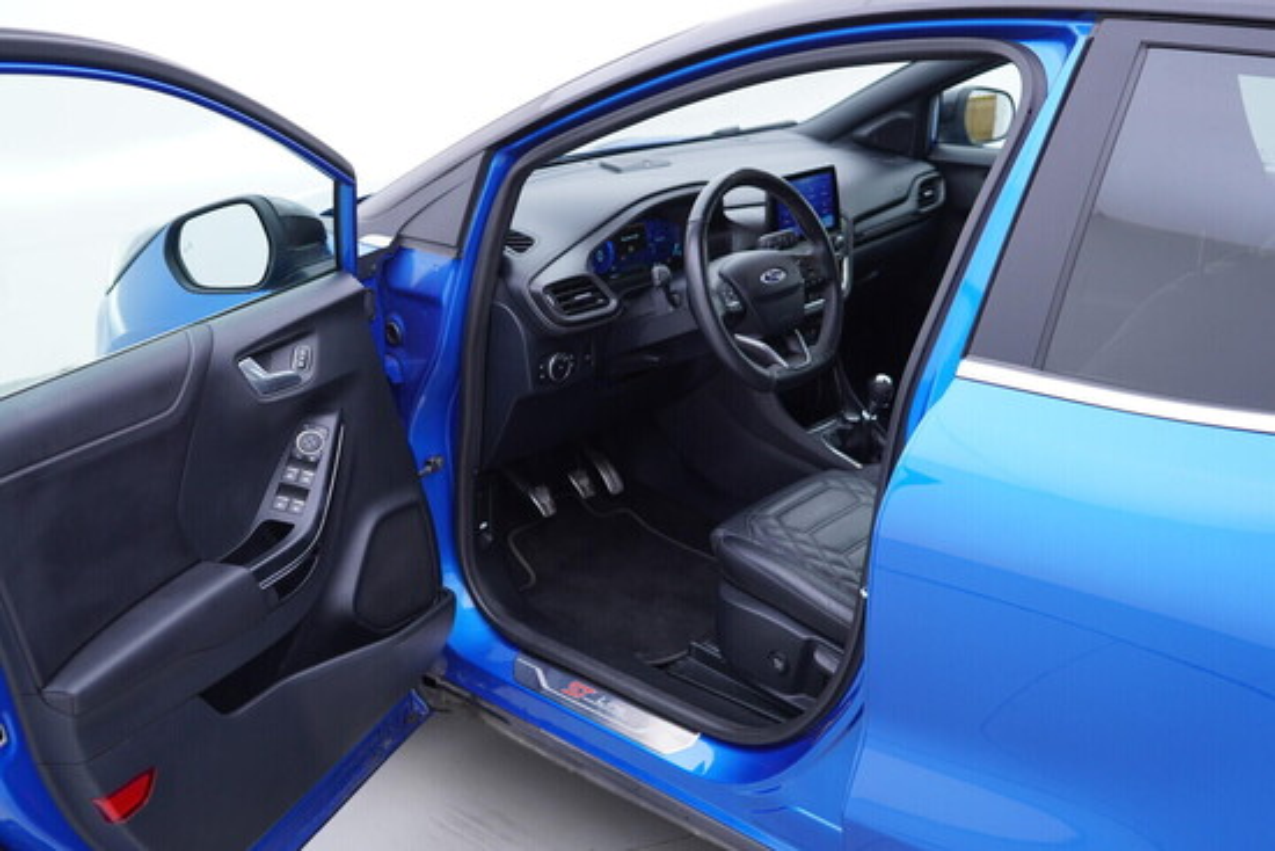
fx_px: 1275
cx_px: 638
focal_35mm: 36
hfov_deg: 53.1
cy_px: 426
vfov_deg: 36.9
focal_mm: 24
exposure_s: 1/40
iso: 125
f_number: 2.8
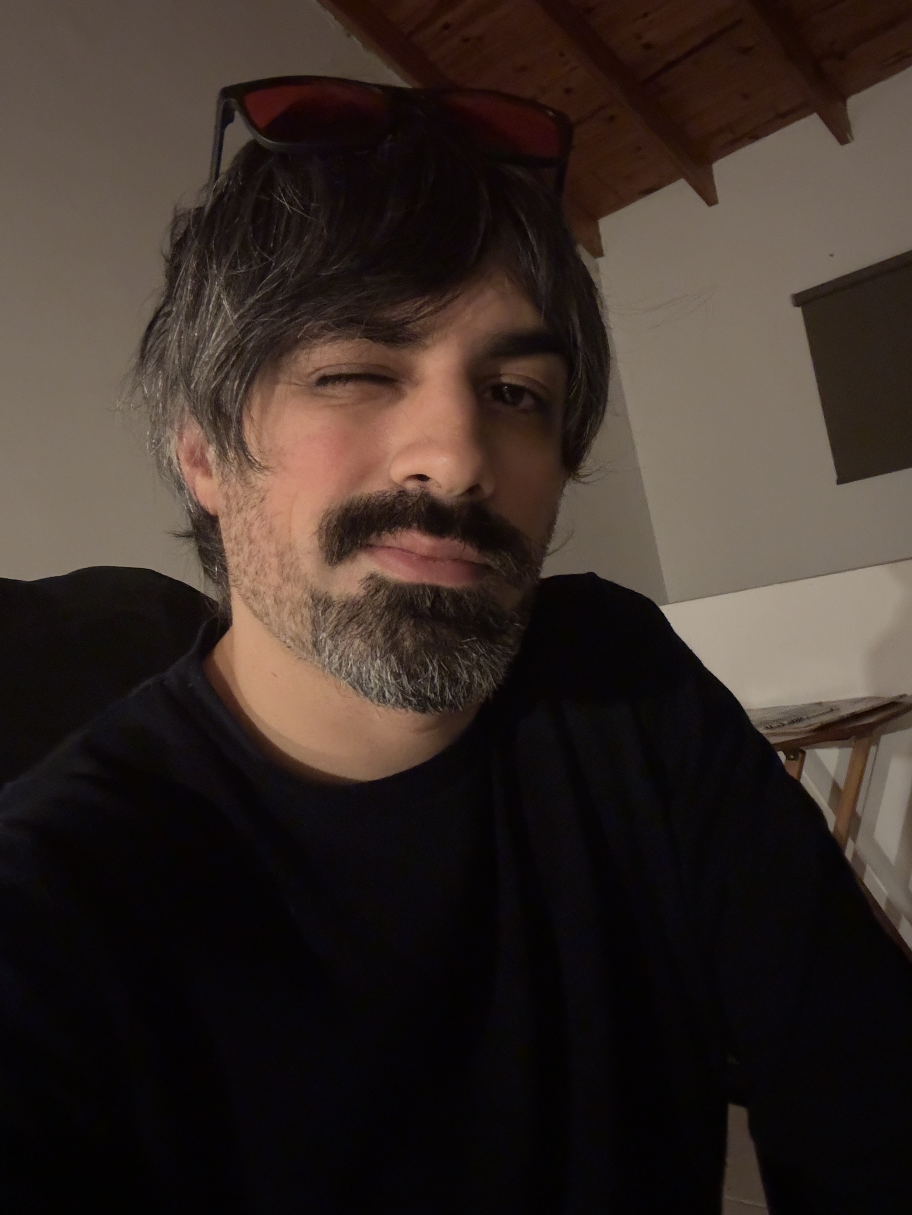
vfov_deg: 60.0
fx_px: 1054
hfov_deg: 46.8
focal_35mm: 30
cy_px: 608
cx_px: 456
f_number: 1.9
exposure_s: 1/17
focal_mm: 2.69
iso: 1000
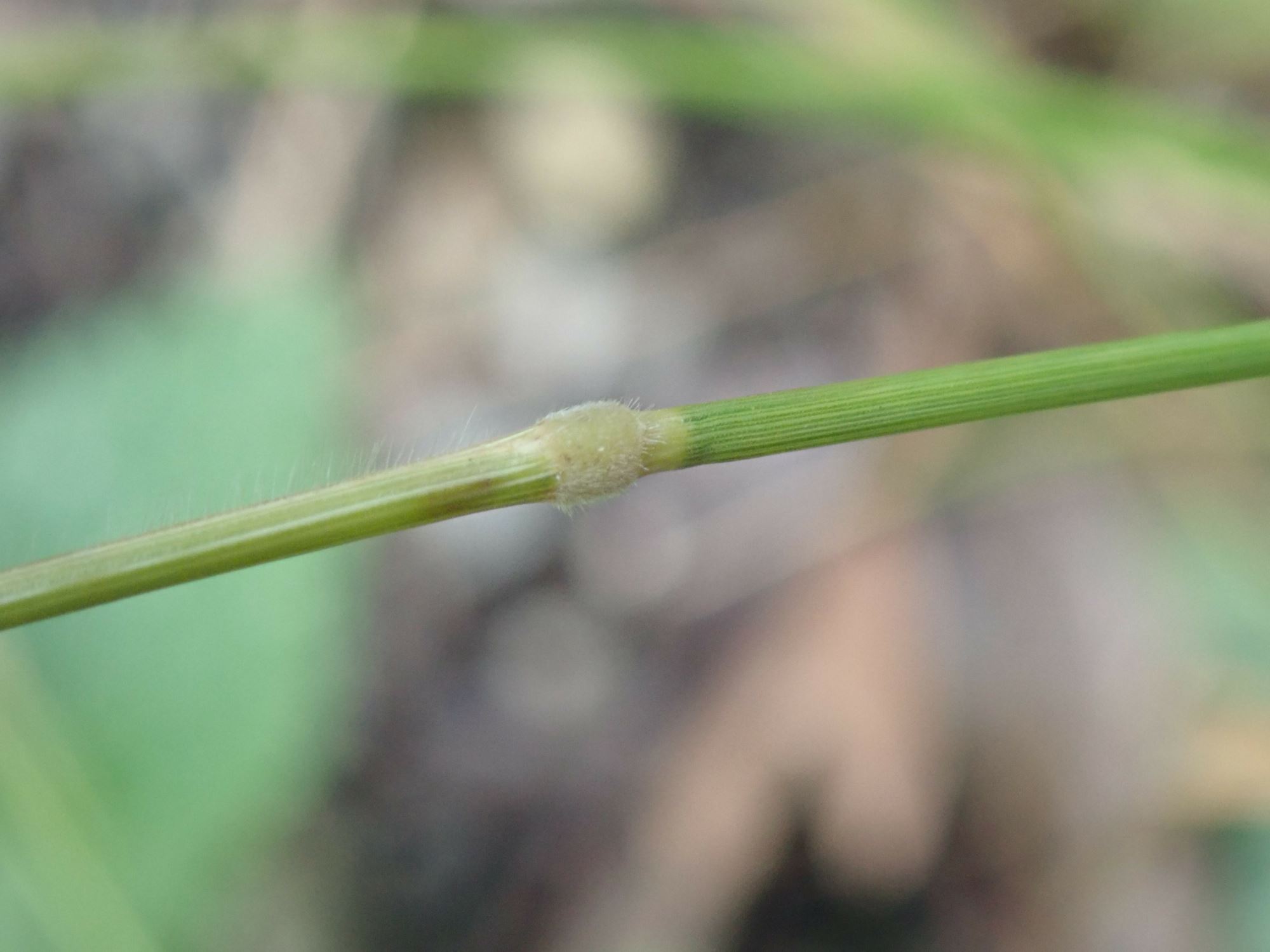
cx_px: 635
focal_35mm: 100
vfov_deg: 14.8
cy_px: 476
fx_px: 3669
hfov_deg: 19.6
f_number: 4.9
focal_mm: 18
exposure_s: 1/125
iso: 800
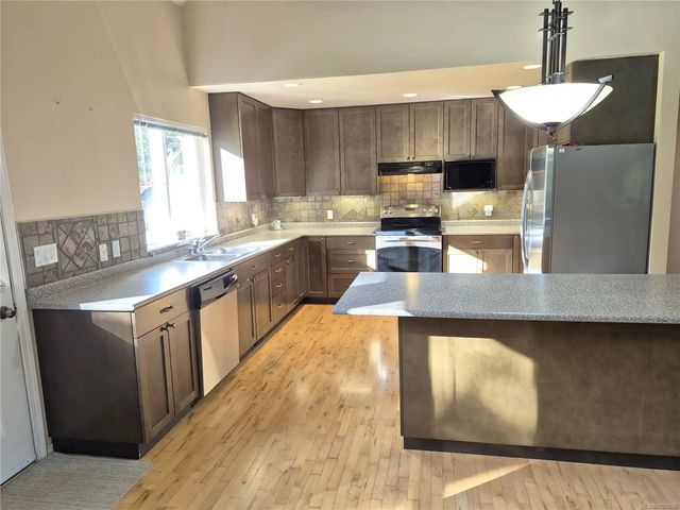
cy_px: 255
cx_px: 340
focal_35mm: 23
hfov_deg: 73.9
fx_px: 452
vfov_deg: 58.9
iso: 250
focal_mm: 5.4
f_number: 1.8
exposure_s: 1/120
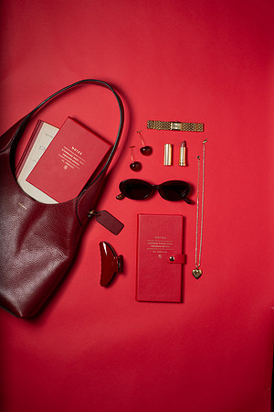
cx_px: 137
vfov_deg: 39.6
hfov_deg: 27.0
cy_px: 206
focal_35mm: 50
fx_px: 571
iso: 200
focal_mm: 50
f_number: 11
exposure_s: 1/250
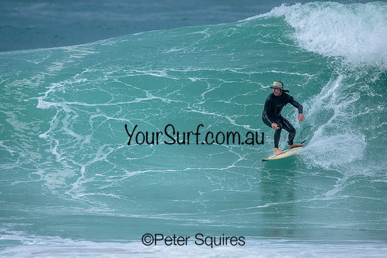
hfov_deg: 2.5
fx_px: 8895
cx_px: 187
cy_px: 129
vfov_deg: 1.7
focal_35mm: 827
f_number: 6.3
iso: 400
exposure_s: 1/2000
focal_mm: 800
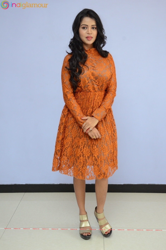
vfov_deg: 37.9
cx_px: 83
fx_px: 365
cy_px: 125
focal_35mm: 52
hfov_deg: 25.6
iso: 2000
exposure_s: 1/125
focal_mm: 35
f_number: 5.6
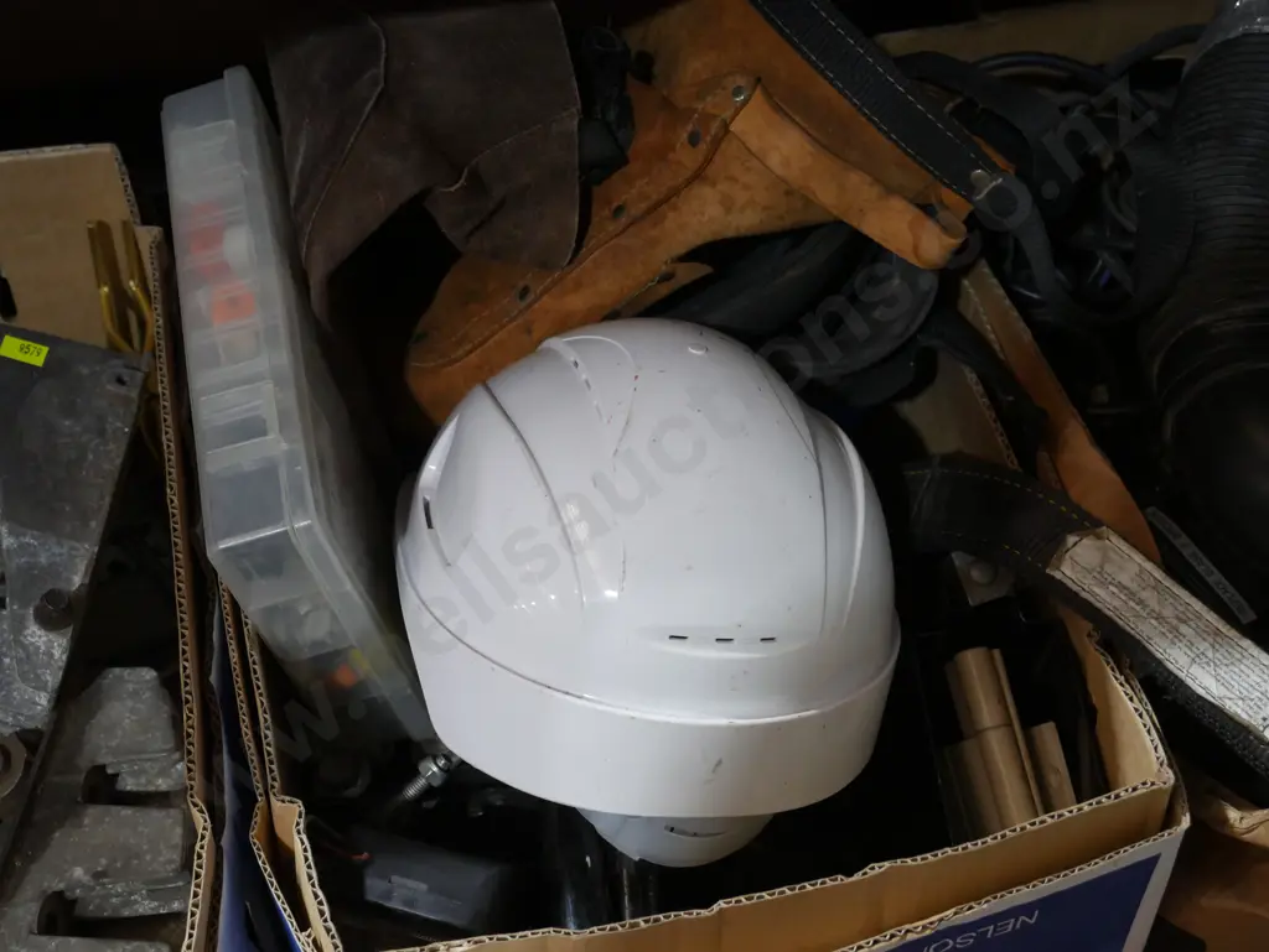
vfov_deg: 28.1
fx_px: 1907
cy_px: 476
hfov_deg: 36.8
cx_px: 634
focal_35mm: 52
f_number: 5.3
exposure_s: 1/60
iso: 1600
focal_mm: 26
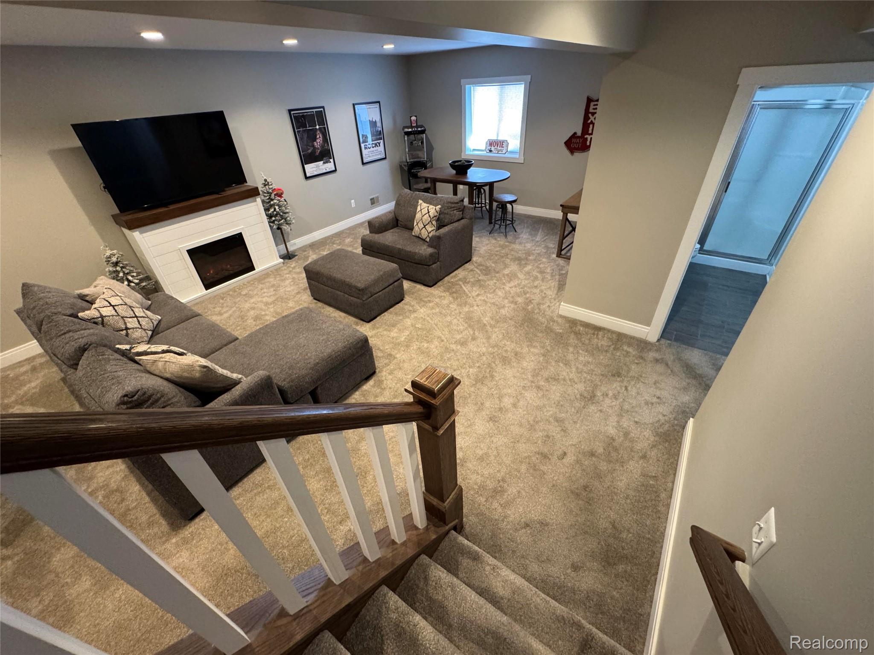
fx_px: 353
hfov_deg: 102.1
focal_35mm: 14
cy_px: 328
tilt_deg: -35.4
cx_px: 437
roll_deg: +3.4
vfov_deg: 85.7
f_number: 2.2
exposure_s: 1/60
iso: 500
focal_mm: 2.22
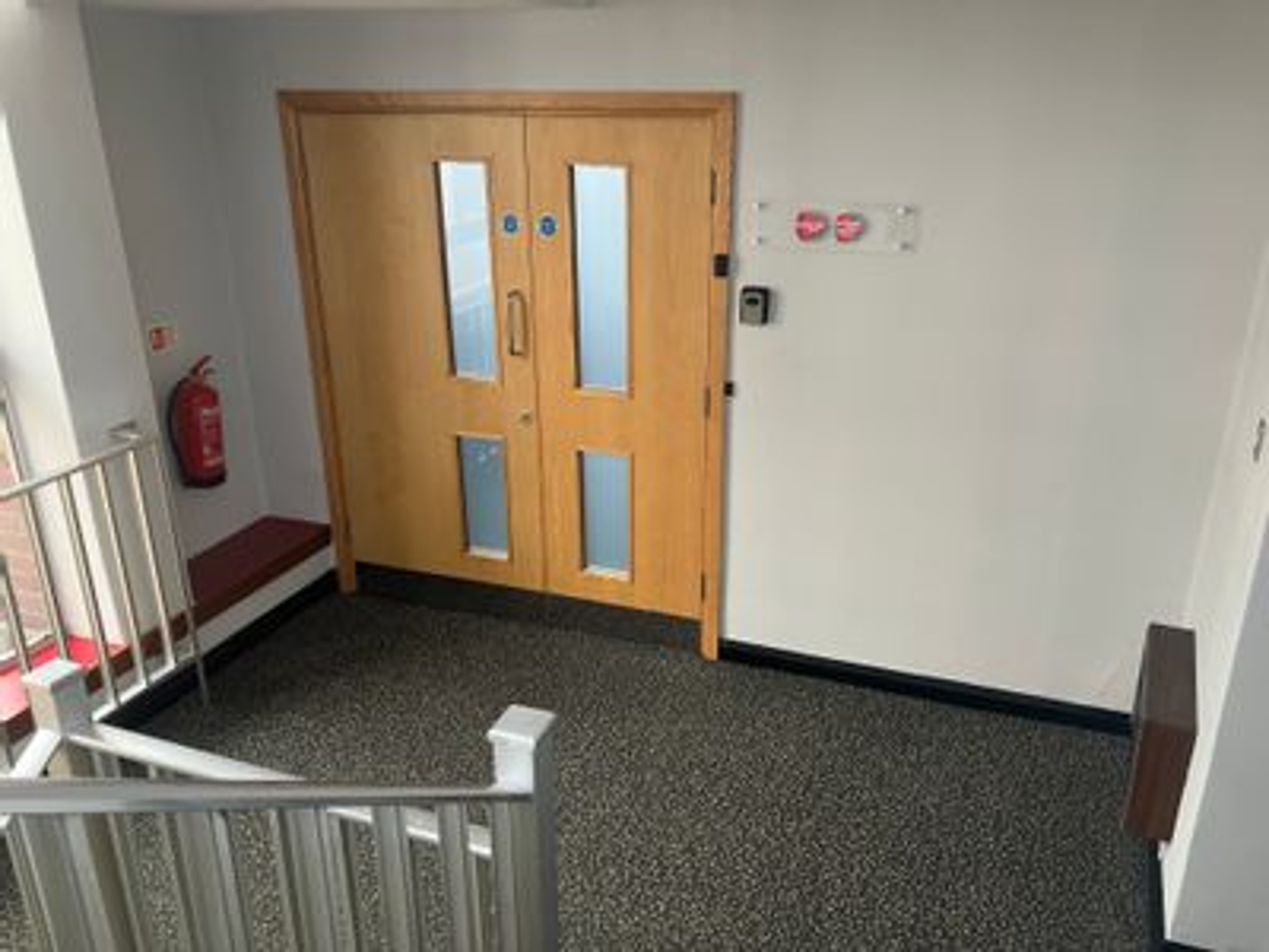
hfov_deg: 63.4
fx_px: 1026
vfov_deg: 49.7
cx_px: 634
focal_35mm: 28
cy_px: 476
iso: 80
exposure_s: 1/50
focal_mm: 3.99
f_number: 1.8
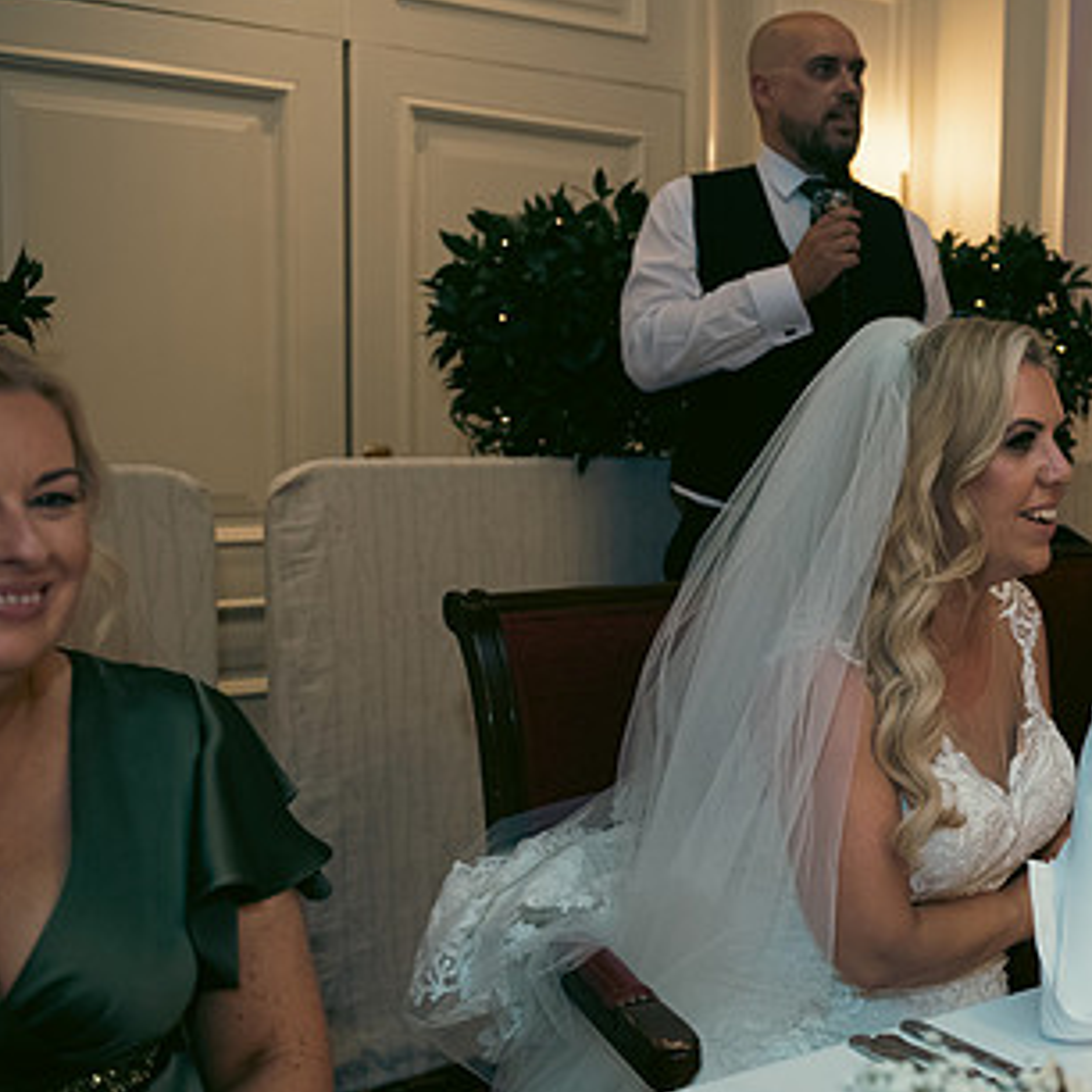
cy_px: 558
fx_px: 1785
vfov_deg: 34.0
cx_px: 1021
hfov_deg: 32.1
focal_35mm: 50
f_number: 3.5
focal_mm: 31
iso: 800
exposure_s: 1/160
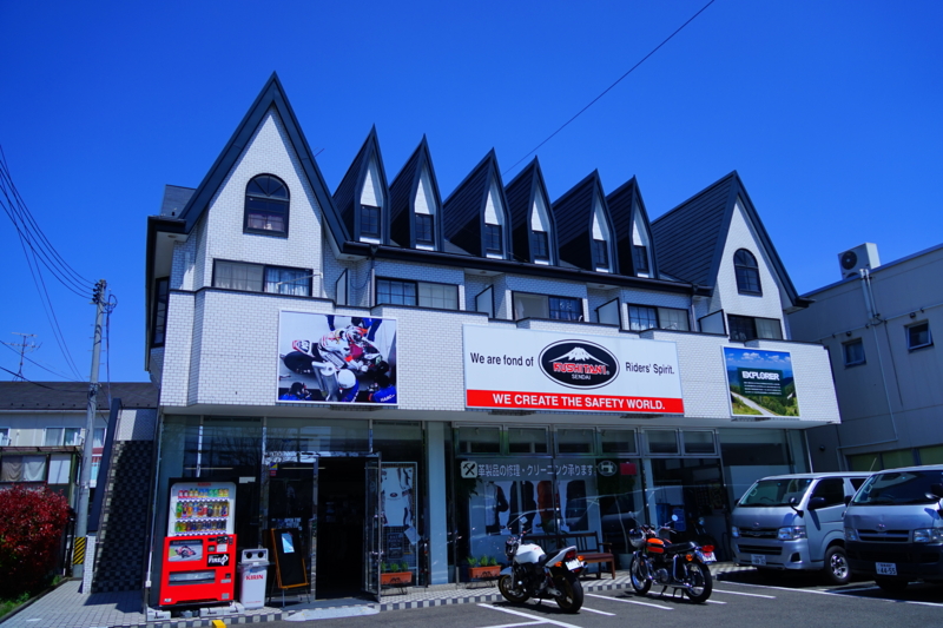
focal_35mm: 27
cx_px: 472
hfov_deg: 67.4
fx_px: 707
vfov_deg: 47.9
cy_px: 314
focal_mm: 18
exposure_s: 1/2500
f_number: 3.5
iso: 100
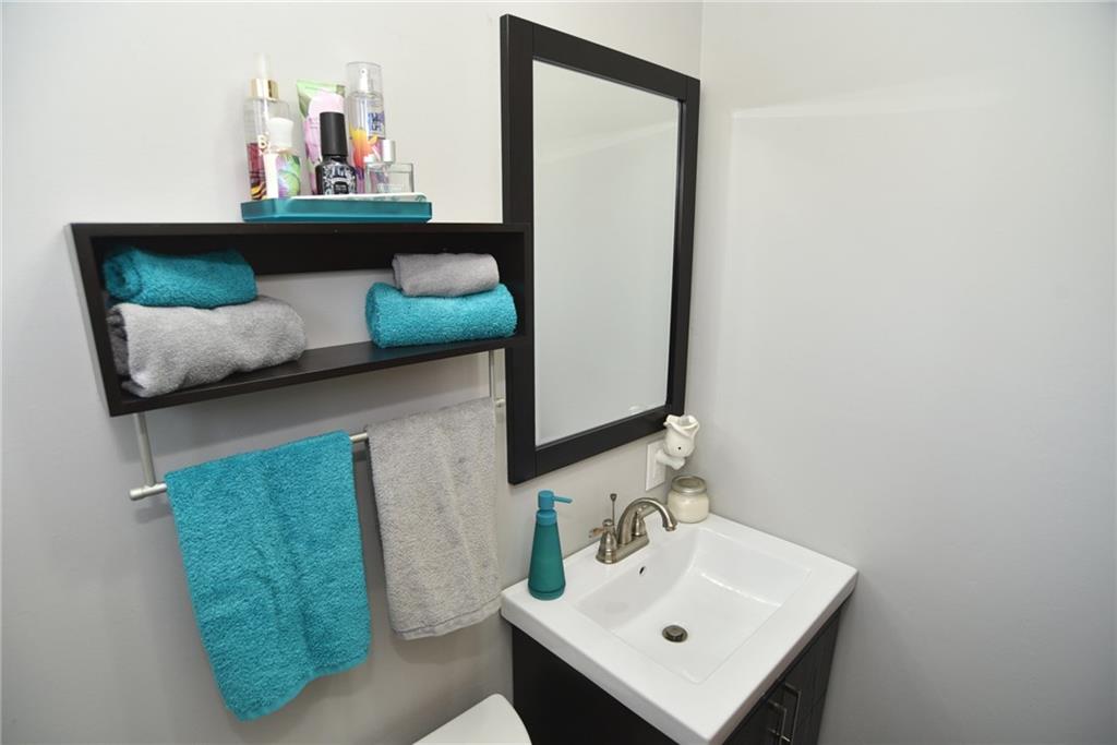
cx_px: 558
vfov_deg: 67.4
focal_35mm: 18
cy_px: 372
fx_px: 559
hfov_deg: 90.0
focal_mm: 18
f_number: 5
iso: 400
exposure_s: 1/100
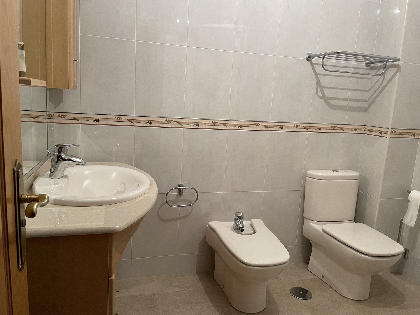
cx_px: 210
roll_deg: -3.3
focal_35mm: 26
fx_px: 315
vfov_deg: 53.1
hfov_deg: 67.3
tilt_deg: -9.6
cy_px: 158
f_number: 1.6
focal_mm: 4.2
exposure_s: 1/50
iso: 200
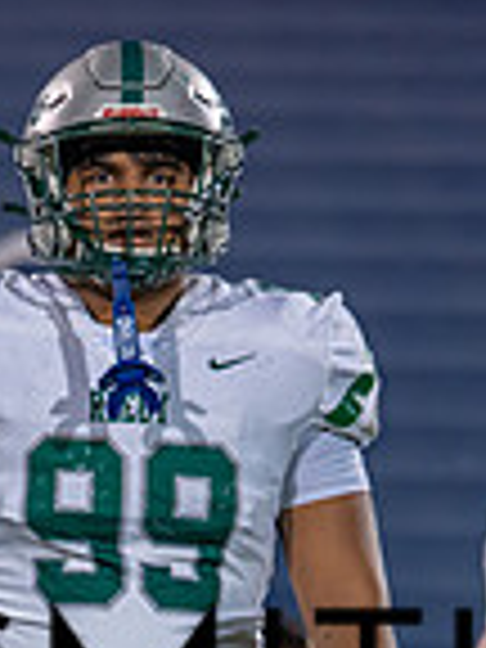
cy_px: 577
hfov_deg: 3.0
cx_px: -780
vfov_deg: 4.1
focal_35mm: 488
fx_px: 9135
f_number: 2.8
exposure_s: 1/500
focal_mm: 102
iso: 640
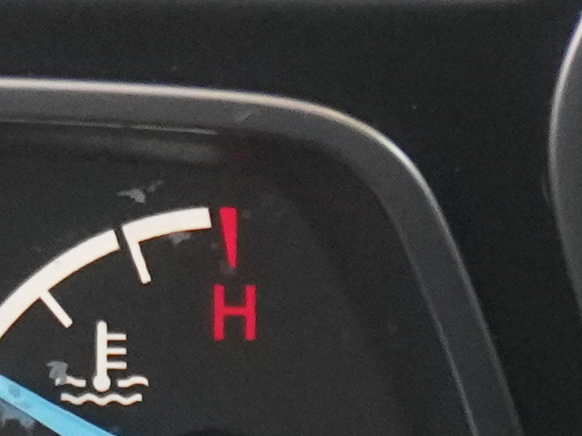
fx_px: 6154
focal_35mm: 366
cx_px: -147
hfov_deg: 5.4
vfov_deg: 4.0
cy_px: -255
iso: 3200
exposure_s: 1/60
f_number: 5
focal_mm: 32
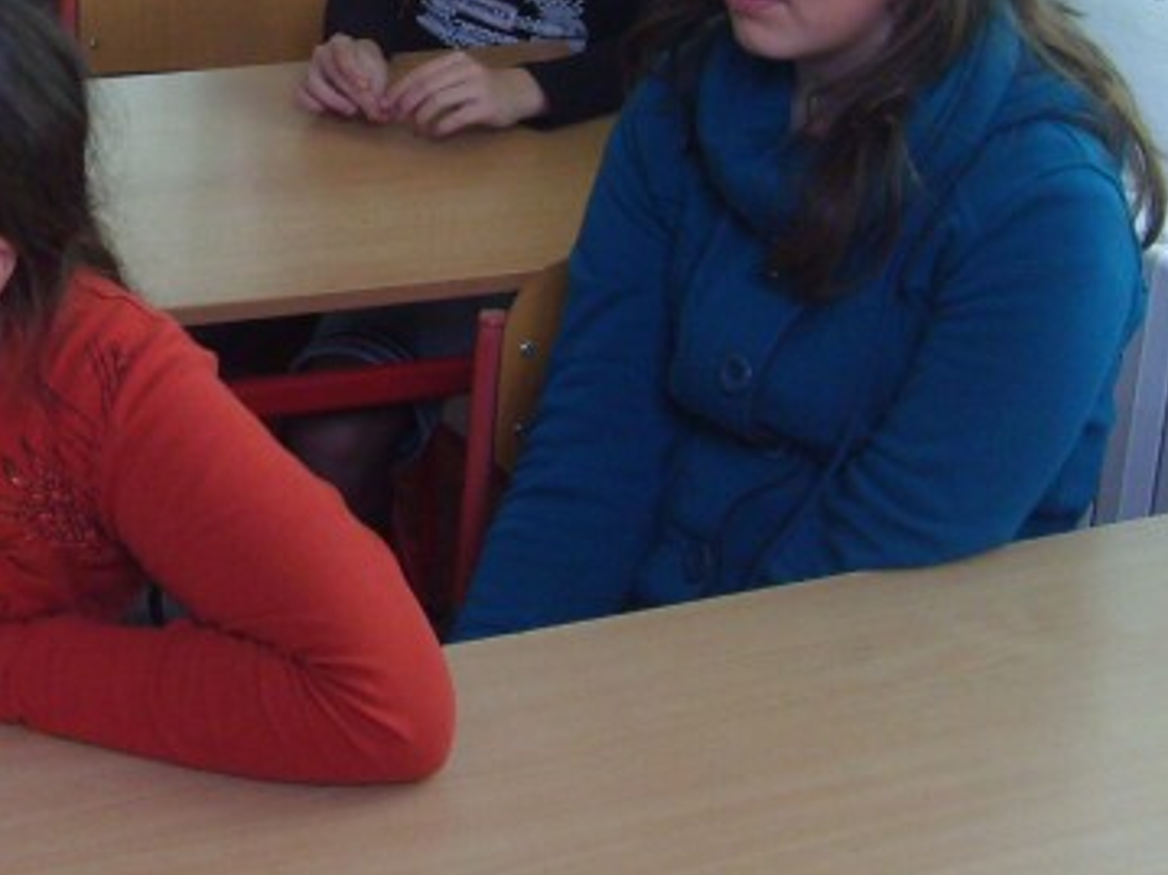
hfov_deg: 24.1
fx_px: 2631
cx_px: 49
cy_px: 111
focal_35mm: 78
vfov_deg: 18.6
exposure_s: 1/30
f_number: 2.8
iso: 120
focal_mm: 5.8
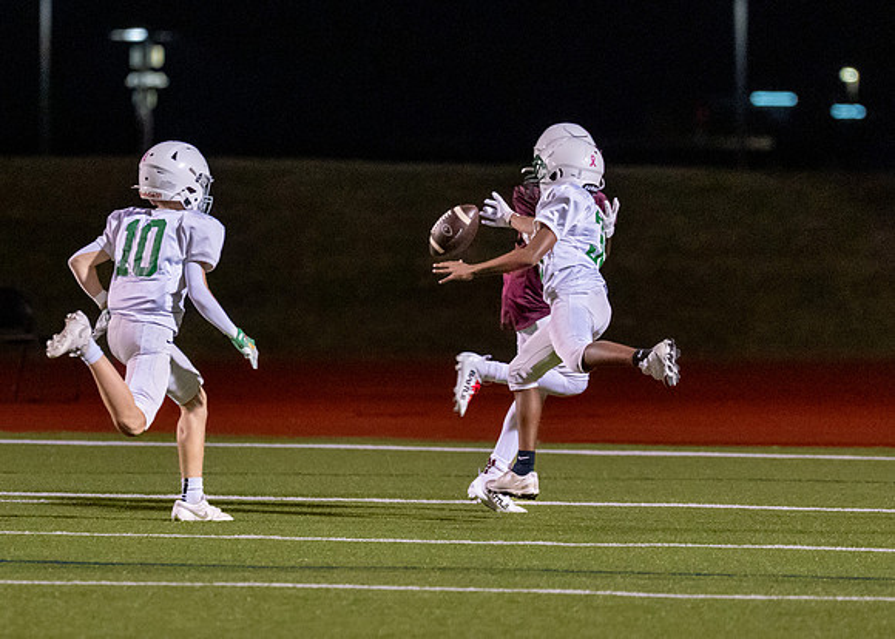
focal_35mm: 441
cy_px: 245
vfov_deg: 3.3
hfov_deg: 4.6
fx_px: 11201
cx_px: 468
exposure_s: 1/1250
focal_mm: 188
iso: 5000
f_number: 2.8
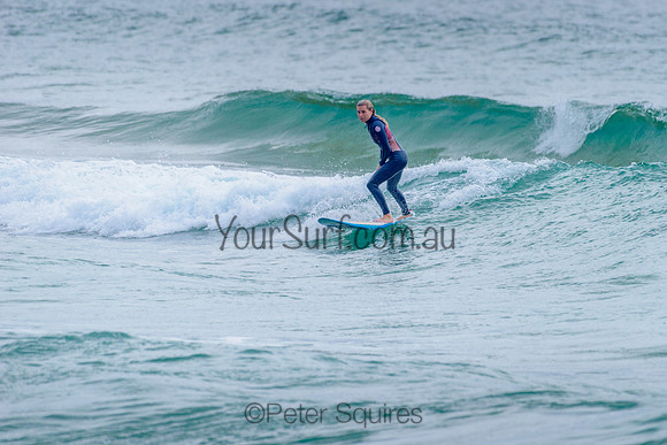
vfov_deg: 2.2
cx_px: 409
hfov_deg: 3.4
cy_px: 172
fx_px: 11356
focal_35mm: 613
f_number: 5.6
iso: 250
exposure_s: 1/2000
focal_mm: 500
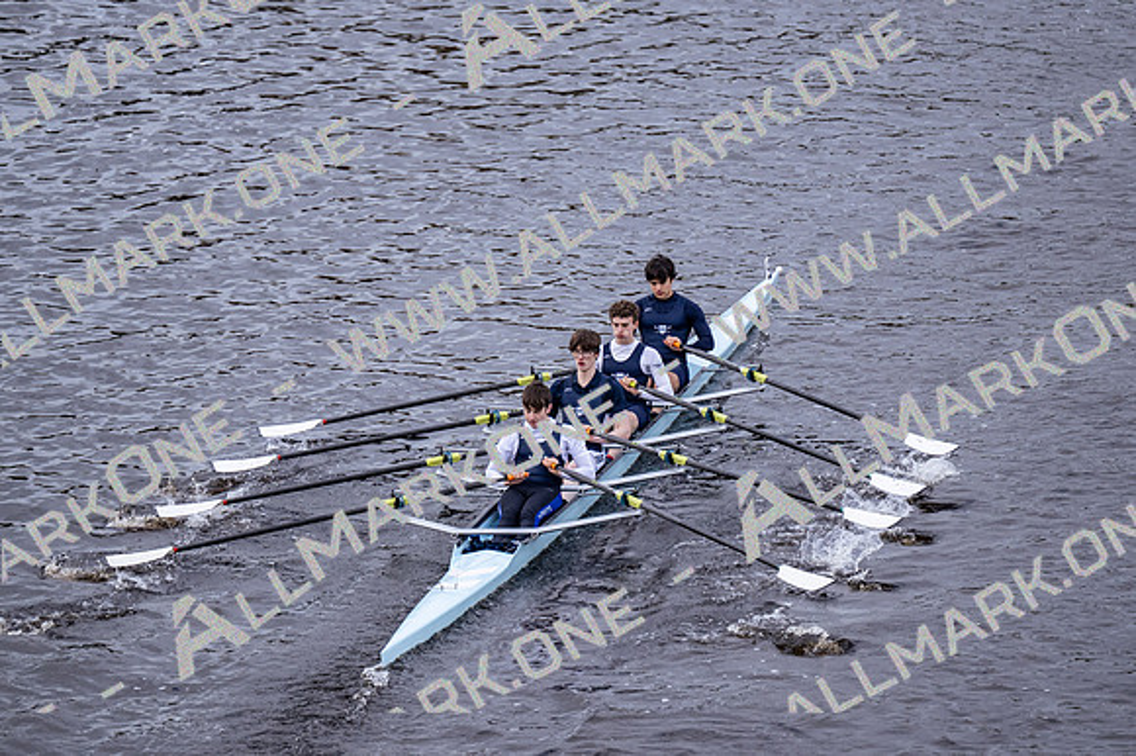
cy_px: 378
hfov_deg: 6.9
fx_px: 9461
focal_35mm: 300
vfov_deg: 4.6
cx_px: 568
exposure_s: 1/2000
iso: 800
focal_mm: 200
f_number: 2.8
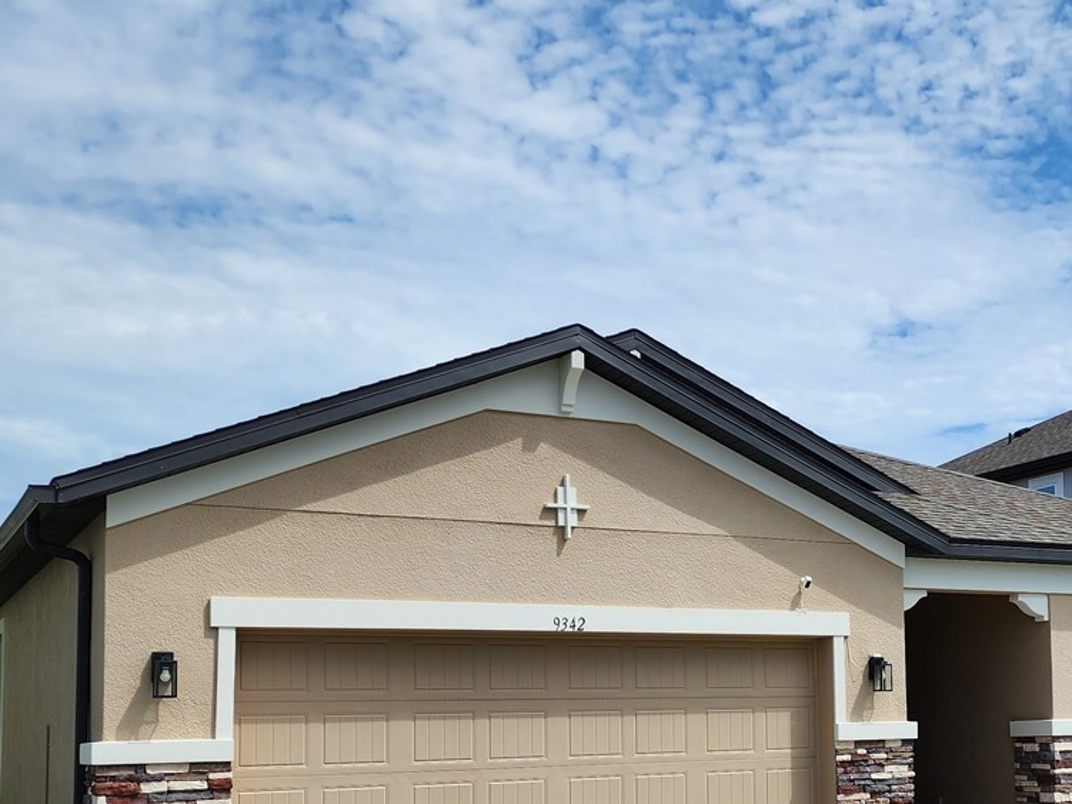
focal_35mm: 49
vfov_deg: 29.1
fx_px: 1517
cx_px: 881
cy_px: 621
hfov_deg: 37.3
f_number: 1.8
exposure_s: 1/1681
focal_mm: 6.4
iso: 12
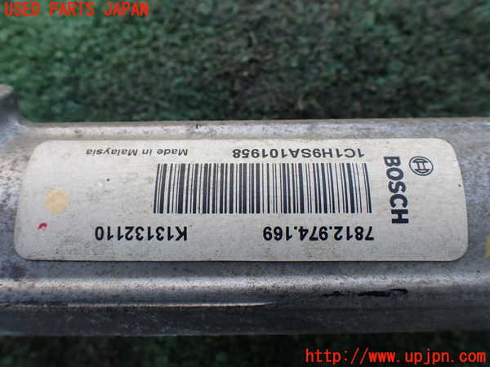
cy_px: 184
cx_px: 245
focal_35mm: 30
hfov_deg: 60.0
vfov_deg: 46.8
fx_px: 425
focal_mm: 5.4
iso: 100
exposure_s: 1/125
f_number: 3.2
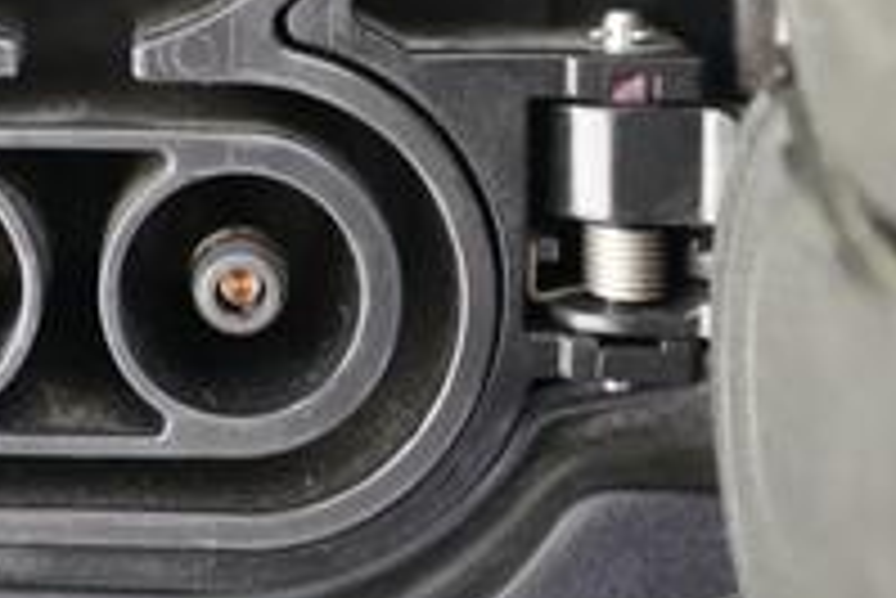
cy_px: -103
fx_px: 2242
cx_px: 108
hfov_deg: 22.1
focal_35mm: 90
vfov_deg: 14.8
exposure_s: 1/30
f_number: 2.8
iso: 12800
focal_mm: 28
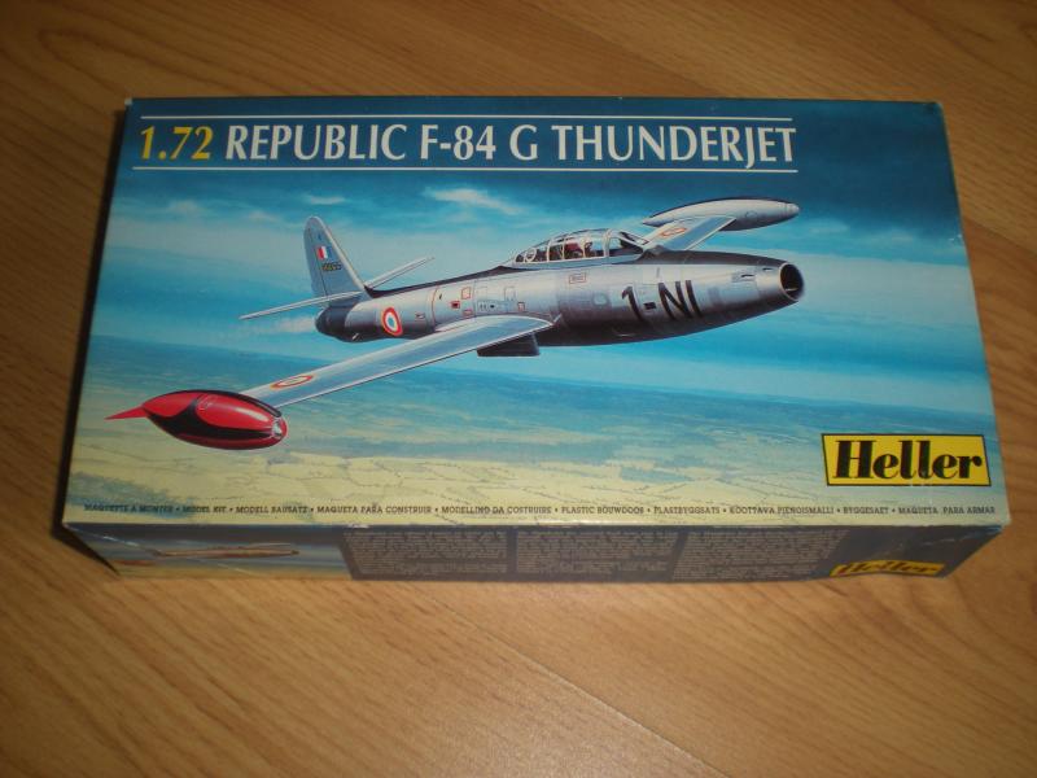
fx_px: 1138
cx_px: 518
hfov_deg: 49.0
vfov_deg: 37.7
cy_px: 389
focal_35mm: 38
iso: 64
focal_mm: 6.3
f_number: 3.1
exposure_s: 1/36
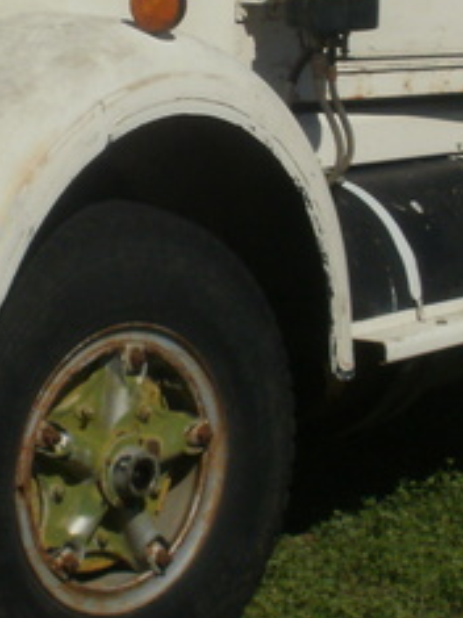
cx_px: 153
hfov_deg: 9.9
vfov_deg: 13.1
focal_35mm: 150
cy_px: 142
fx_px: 2677
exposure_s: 1/1600
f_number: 6.3
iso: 100
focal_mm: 7.7
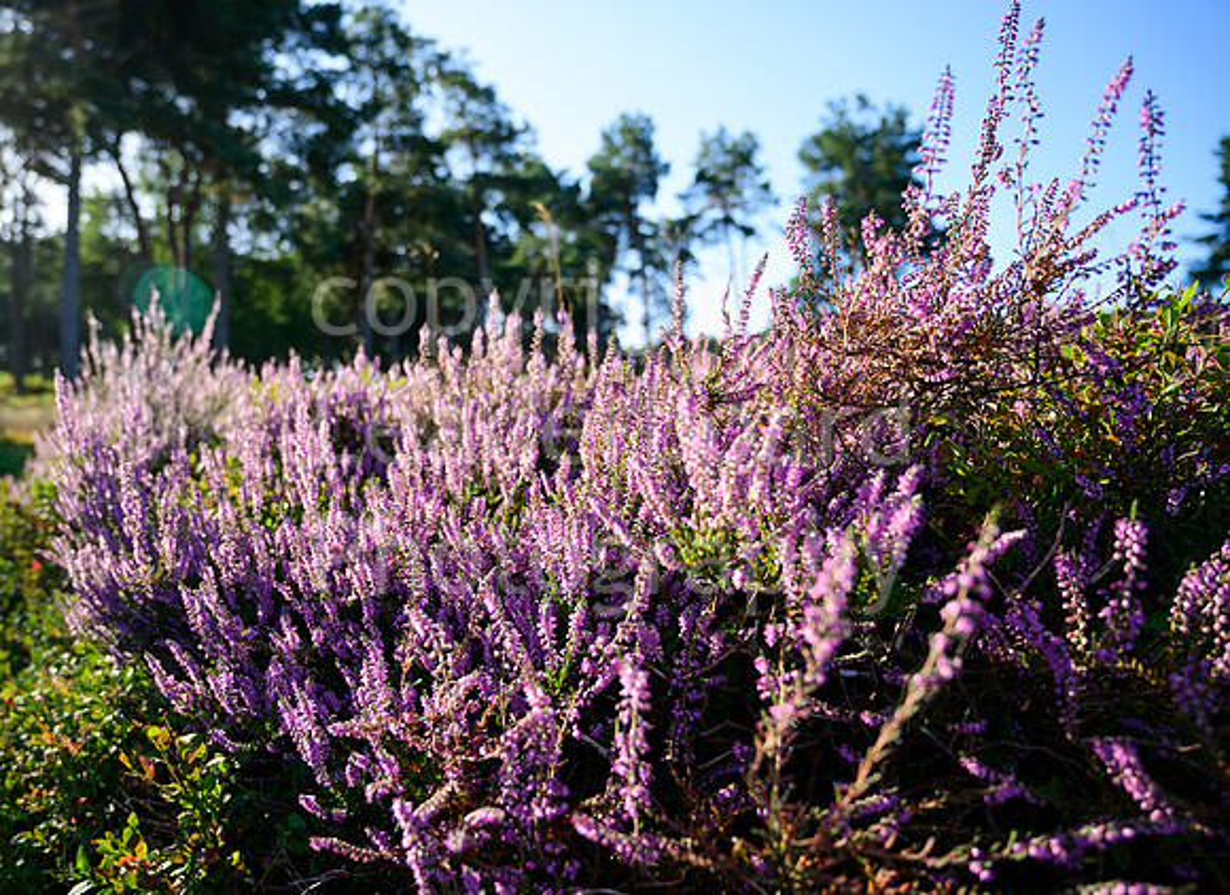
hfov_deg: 65.8
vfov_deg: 50.7
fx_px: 943
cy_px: 464
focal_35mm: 27
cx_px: 522
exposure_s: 1/400
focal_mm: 24
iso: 160
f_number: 4
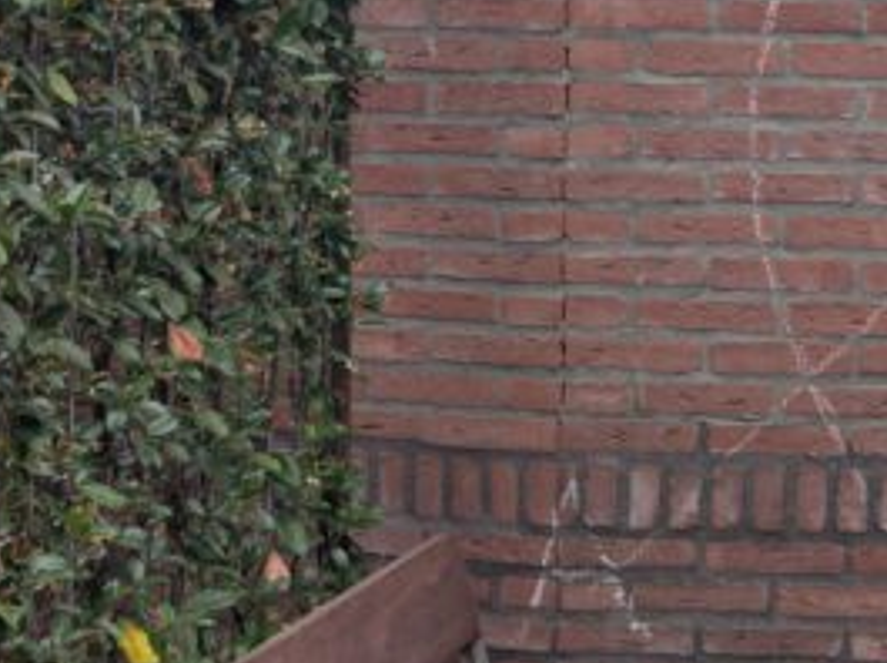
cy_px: 211
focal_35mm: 93
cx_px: 979
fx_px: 2380
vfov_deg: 15.8
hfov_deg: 20.1
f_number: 1.68
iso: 22
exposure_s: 1/464
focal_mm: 6.9
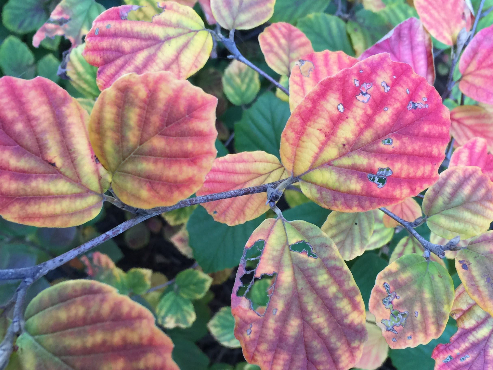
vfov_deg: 36.6
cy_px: 228
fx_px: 555
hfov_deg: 47.8
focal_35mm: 39
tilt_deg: -53.5
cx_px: 260
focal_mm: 4.15
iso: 50
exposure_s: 1/15
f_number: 2.2
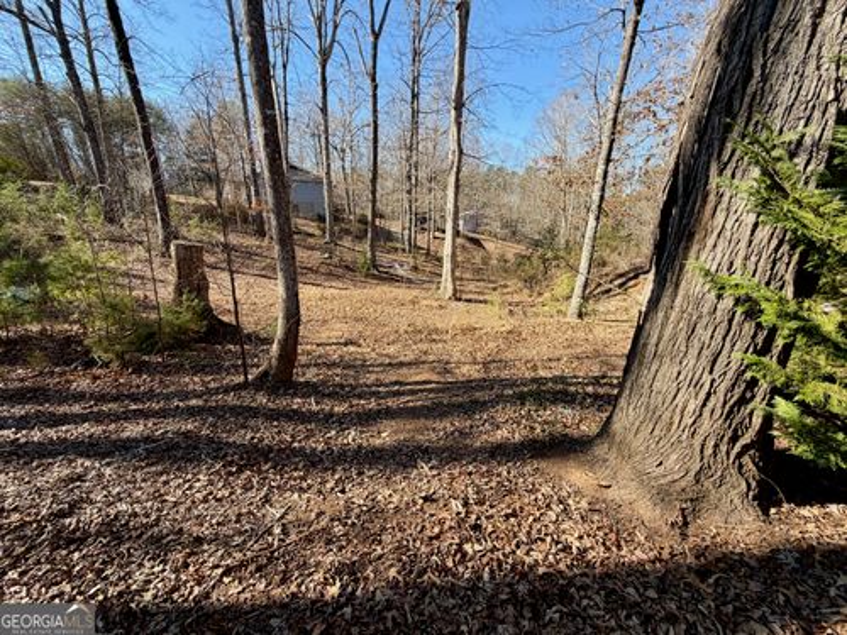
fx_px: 343
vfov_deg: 85.7
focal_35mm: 14
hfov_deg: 102.1
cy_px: 318
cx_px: 424
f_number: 2.2
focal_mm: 2.22
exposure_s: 1/502
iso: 50
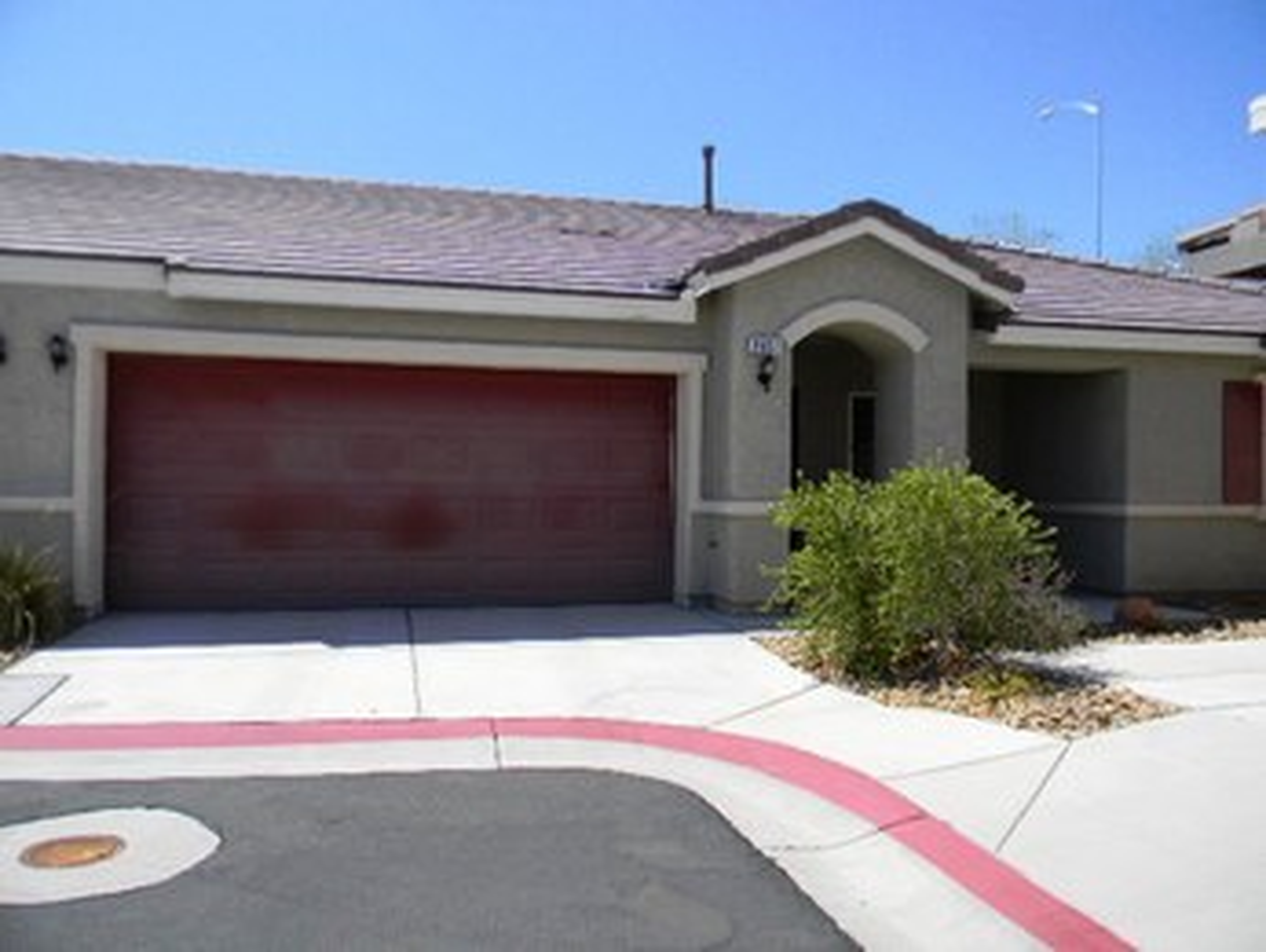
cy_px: 476
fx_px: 1025
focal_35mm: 28
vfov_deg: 49.8
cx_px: 633
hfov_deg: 63.4
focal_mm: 5
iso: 80
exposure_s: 1/270
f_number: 7
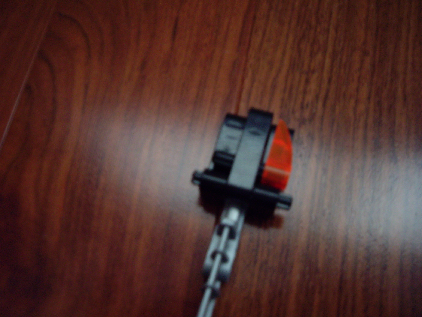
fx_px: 463
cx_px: 211
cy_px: 158
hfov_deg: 49.0
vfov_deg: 37.7
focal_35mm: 38
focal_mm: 6.2
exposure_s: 1/5
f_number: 2.7
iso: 200
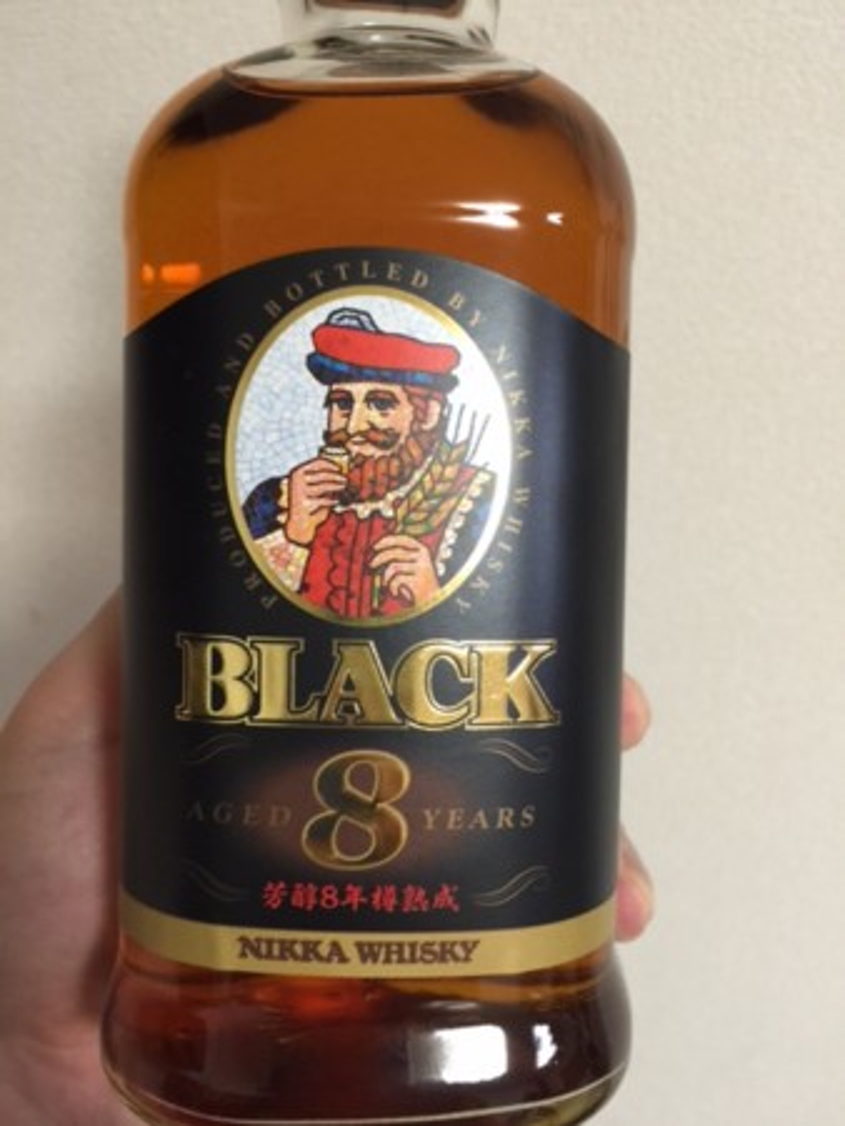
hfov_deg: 48.3
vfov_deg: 61.6
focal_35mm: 29
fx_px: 943
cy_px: 563
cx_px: 422
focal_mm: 4.15
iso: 100
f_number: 2.2
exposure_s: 1/15
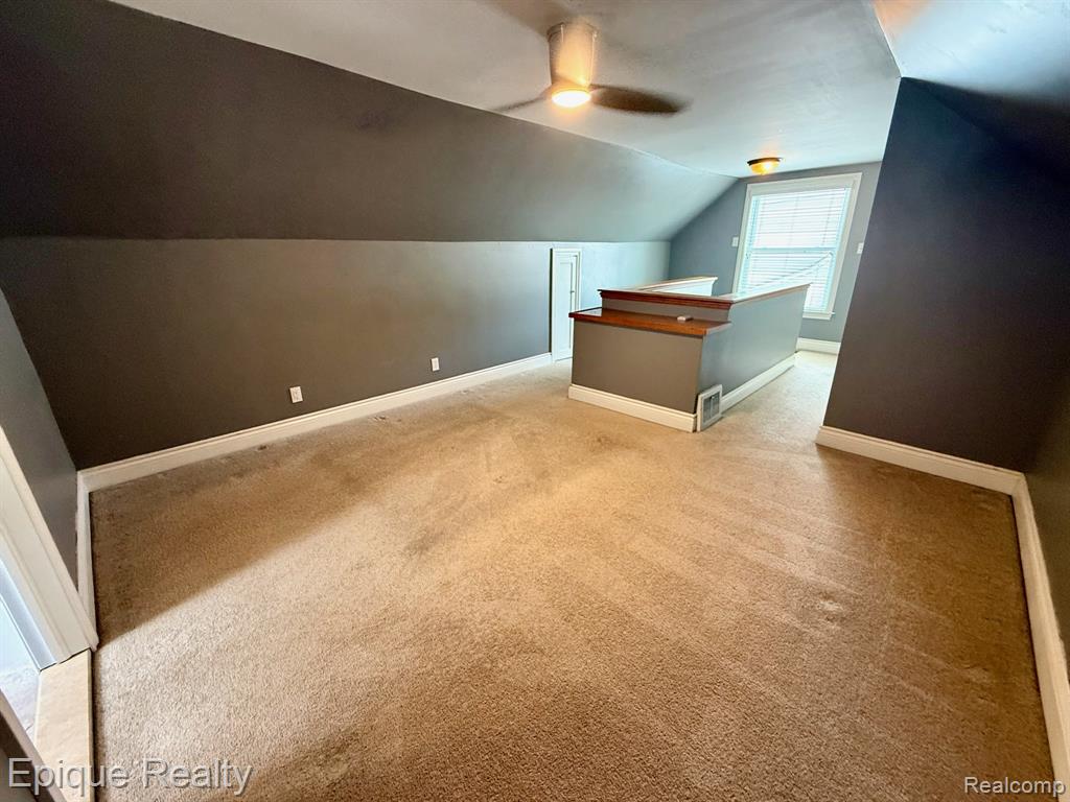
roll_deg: +0.7
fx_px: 433
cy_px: 401
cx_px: 535
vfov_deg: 85.7
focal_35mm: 14
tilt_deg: -19.3
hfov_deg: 102.1
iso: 320
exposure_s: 1/60
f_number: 2.2
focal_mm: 2.22
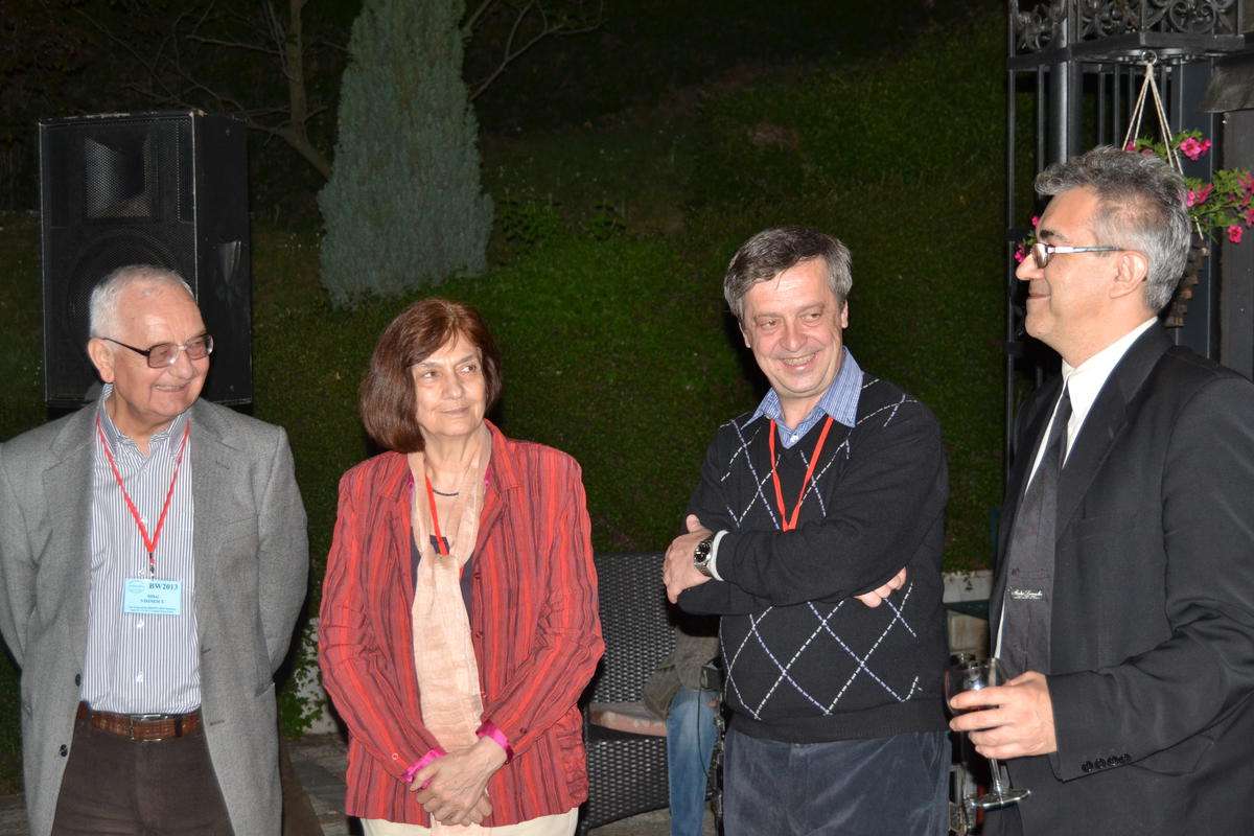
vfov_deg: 20.2
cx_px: 627
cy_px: 418
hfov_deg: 29.9
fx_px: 2351
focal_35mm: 68
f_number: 5.3
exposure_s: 1/60
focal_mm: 45
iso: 800
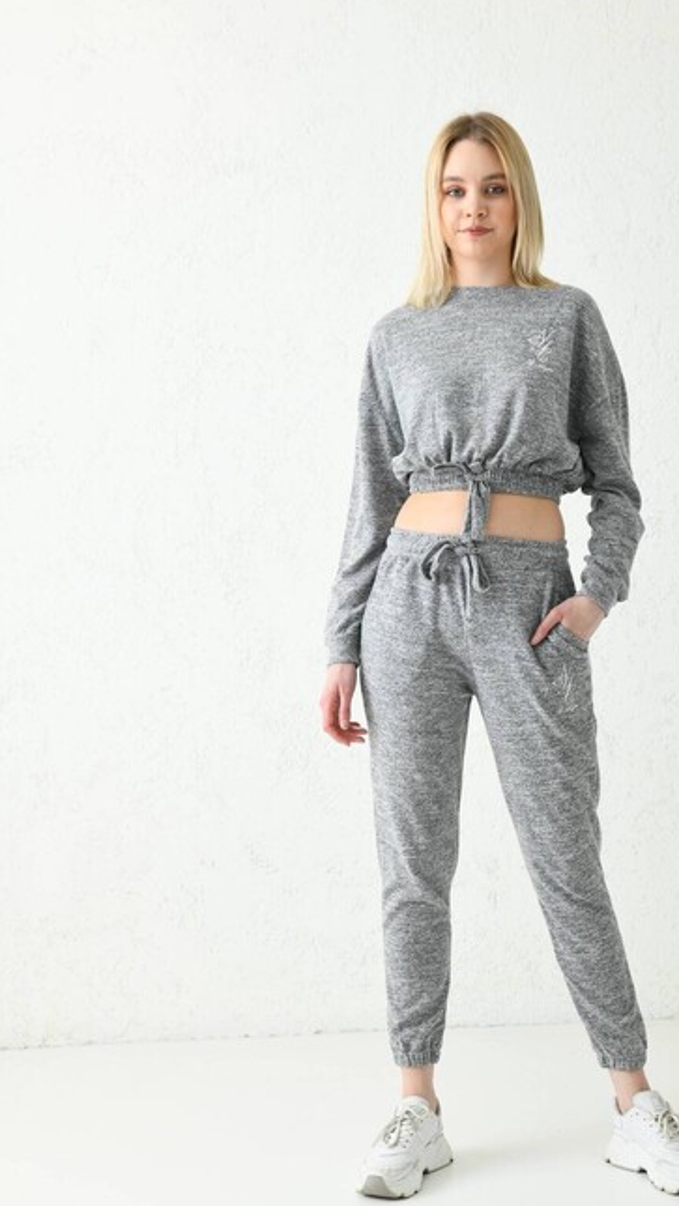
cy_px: 643
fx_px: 1792
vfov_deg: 37.2
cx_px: 464
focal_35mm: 56
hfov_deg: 21.4
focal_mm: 46
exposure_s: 1/160
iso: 100
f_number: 5.6
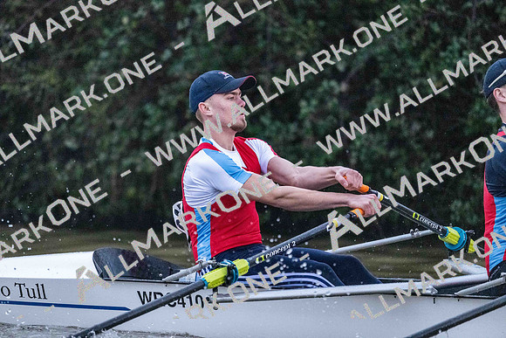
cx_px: 253
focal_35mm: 400
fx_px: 5623
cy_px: 169
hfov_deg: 5.2
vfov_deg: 3.4
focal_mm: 400
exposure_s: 1/1600
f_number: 4.5
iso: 16000
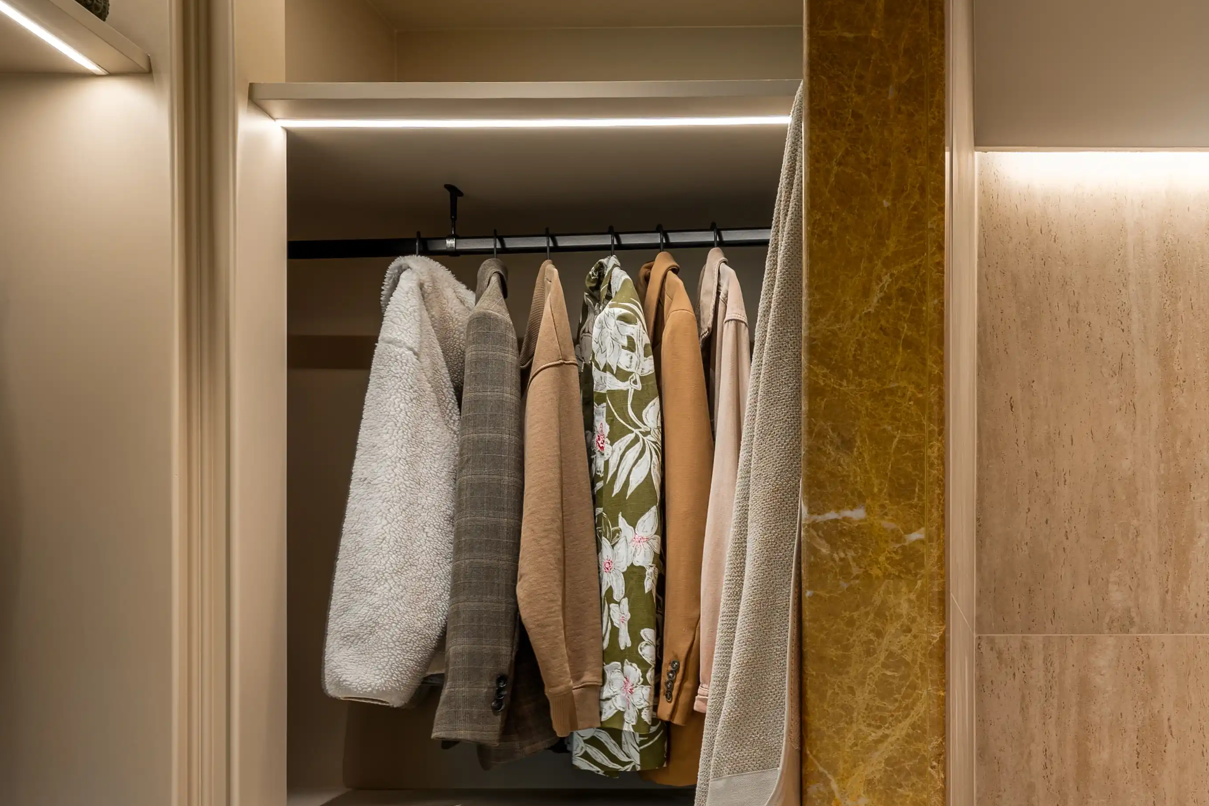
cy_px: 719
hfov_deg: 50.8
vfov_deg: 35.7
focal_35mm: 35
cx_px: 980
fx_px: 1175
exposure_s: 1/13
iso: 100
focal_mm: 16
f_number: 8
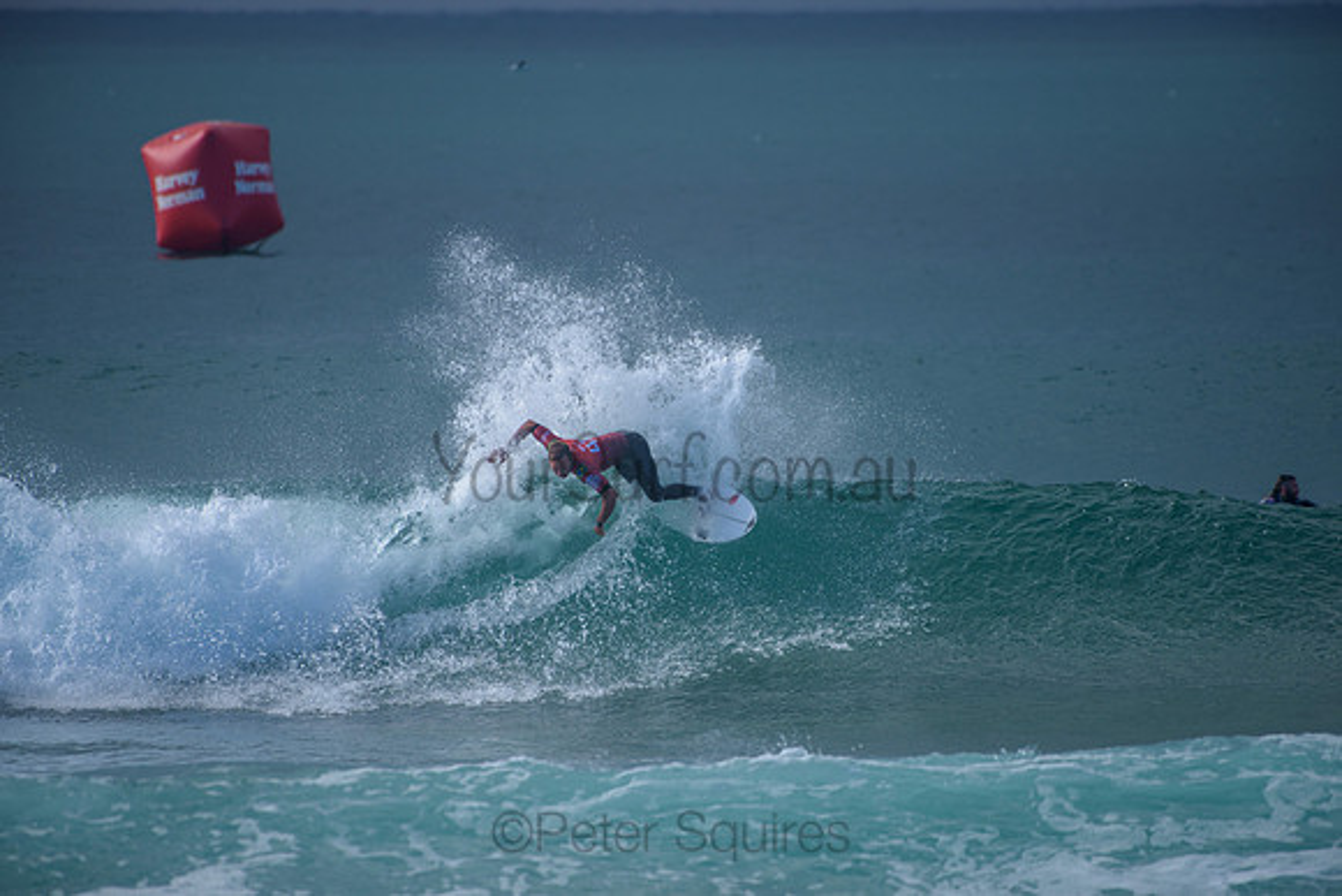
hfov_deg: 4.1
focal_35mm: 509
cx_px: 671
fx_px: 18968
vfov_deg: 2.7
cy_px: 448
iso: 250
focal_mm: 500
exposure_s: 1/2000
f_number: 5.6
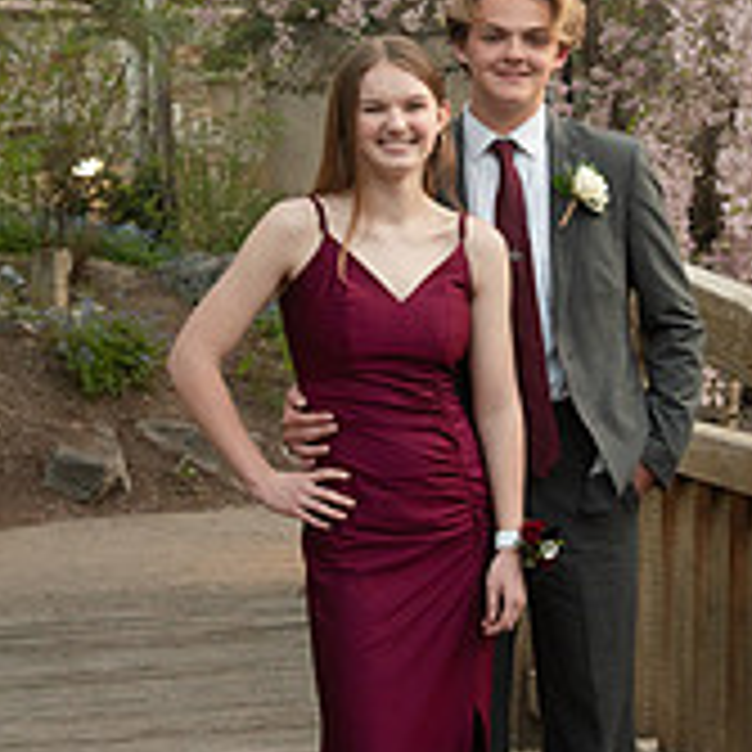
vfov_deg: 17.2
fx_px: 2482
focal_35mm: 101
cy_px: 230
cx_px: 455
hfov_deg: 17.2
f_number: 5.6
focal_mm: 44
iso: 800
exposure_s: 1/125
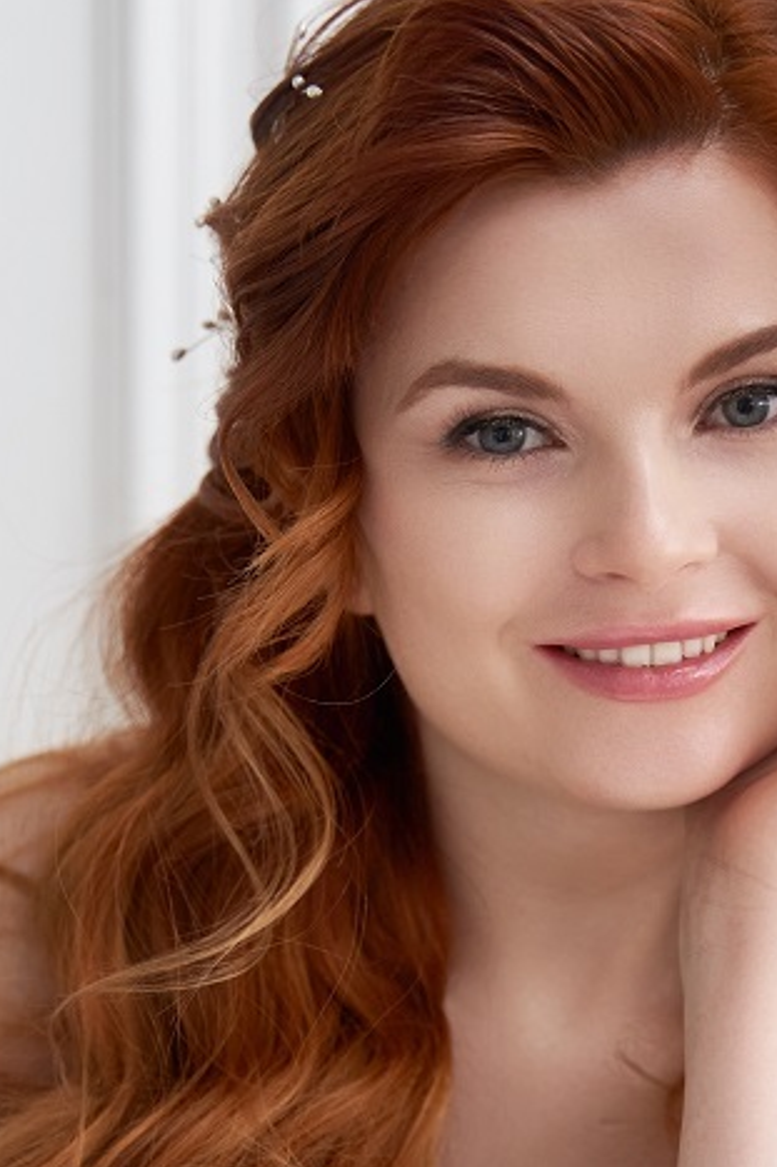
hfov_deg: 11.4
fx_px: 3888
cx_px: 500
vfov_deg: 17.0
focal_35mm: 120
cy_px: 887
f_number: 2.8
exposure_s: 1/250
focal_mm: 56
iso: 640
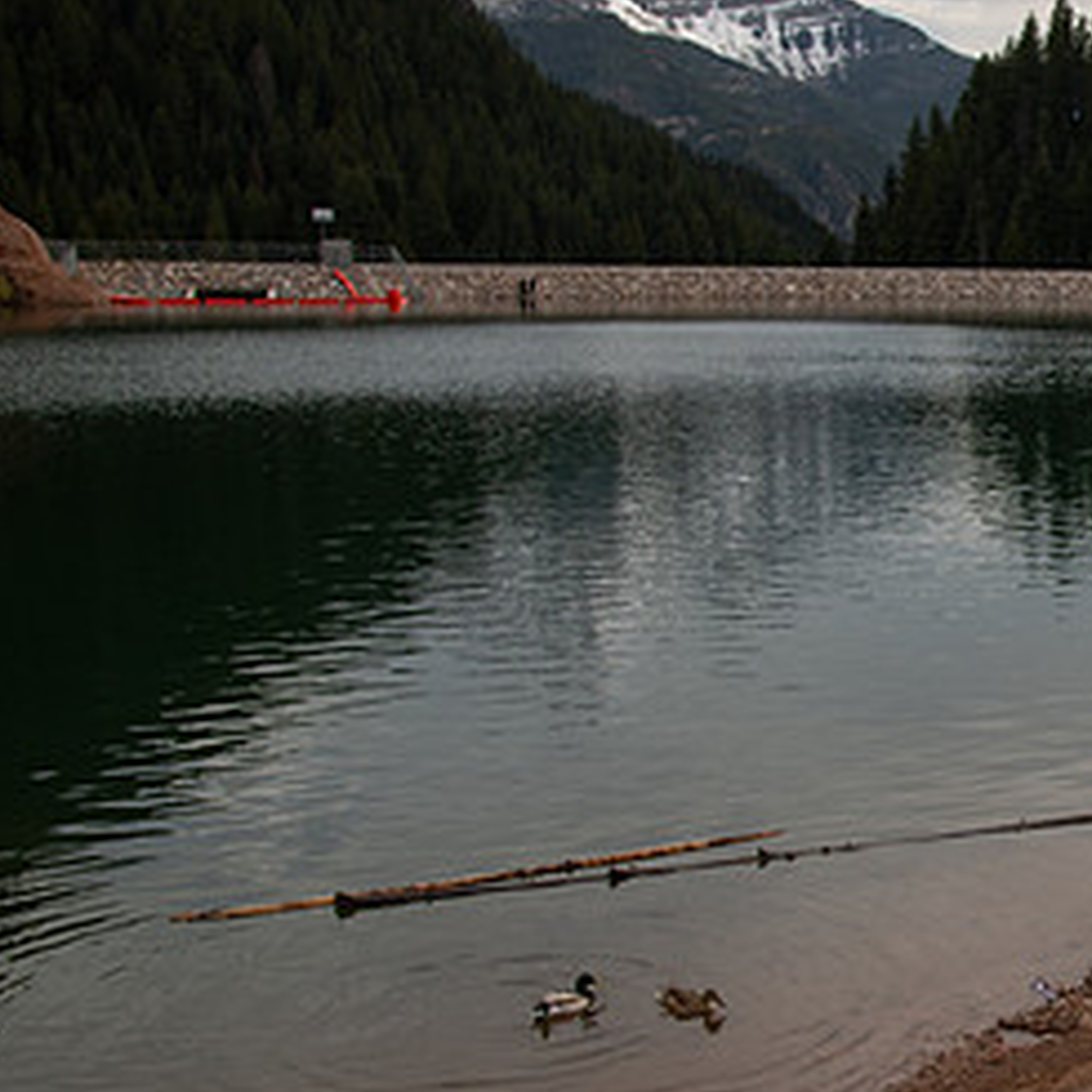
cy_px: 641
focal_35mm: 54
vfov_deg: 31.6
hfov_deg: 27.8
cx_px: 1306
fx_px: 1927
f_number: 6.3
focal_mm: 24
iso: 200
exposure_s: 1/400
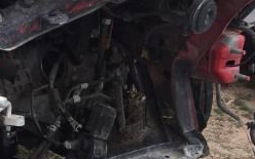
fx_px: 688
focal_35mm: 99
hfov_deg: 18.9
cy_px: 112
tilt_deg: -21.1
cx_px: -109
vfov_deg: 13.2
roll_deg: +5.9
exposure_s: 1/168
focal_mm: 4.15
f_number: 2.2
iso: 32
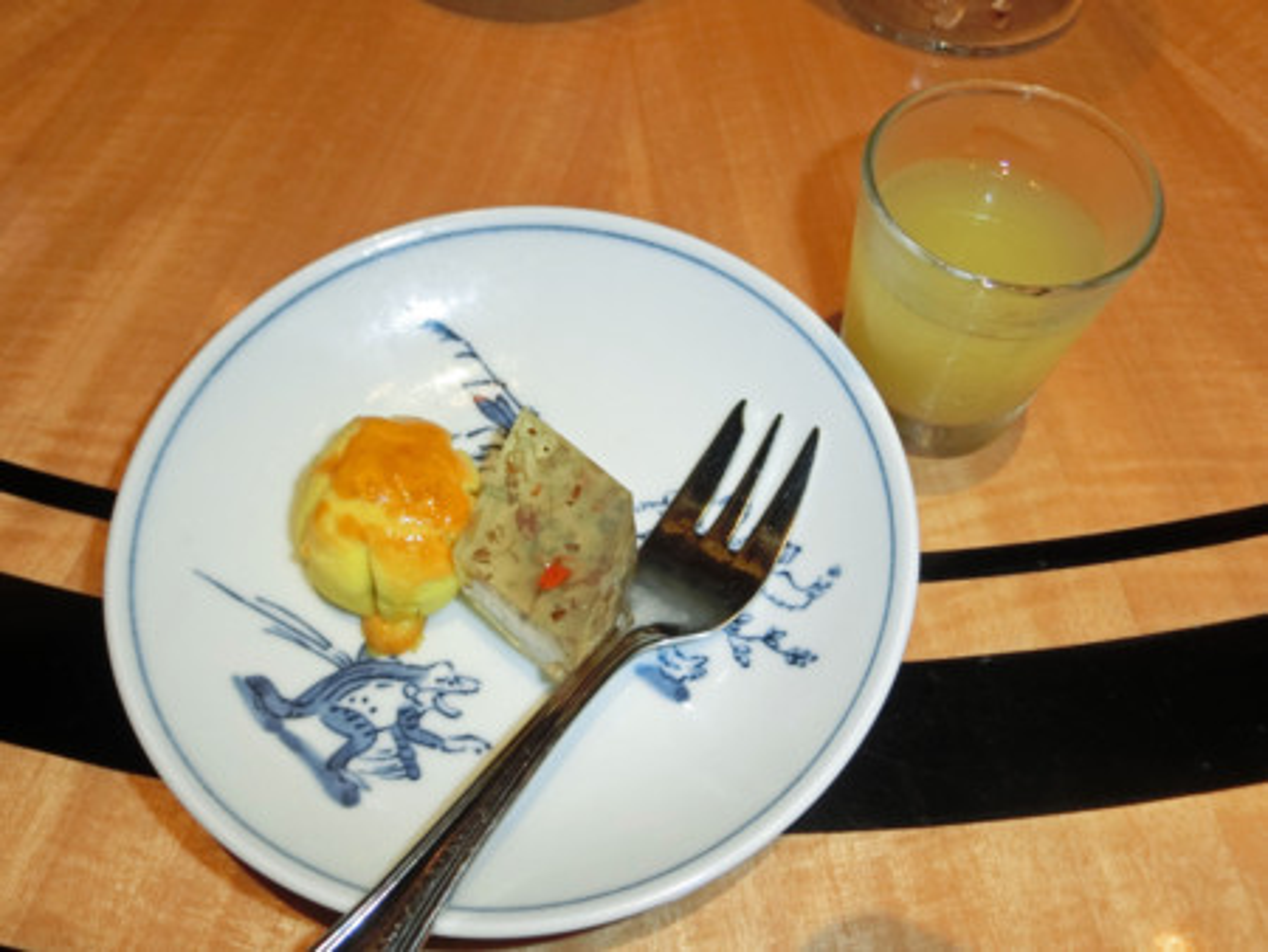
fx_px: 1100
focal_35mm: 30
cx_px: 634
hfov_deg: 59.9
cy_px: 476
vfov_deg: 46.8
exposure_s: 1/60
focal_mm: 5.36
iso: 320
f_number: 3.5
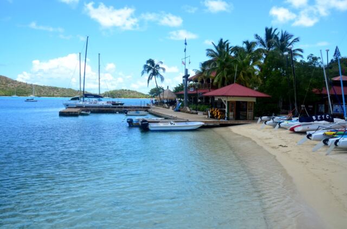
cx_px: 174
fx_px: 260
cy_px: 114
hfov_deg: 67.5
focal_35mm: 27
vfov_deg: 47.7
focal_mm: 18
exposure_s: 1/80
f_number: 16
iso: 200
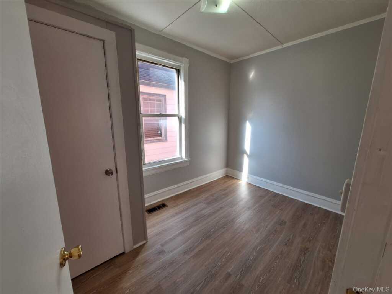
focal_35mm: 13
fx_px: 147
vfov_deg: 89.9
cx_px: 196
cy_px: 147
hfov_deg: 106.2
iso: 64
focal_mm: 1.74
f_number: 2.2
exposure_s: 1/60
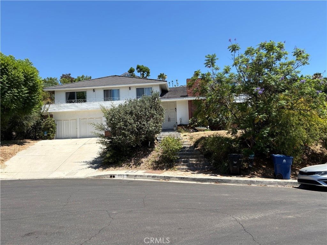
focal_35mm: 26
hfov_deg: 67.3
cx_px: 164
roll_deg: +2.2
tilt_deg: +3.9
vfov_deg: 53.1
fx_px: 246
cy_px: 122
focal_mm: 5.96
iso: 50
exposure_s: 1/2747
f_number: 1.6
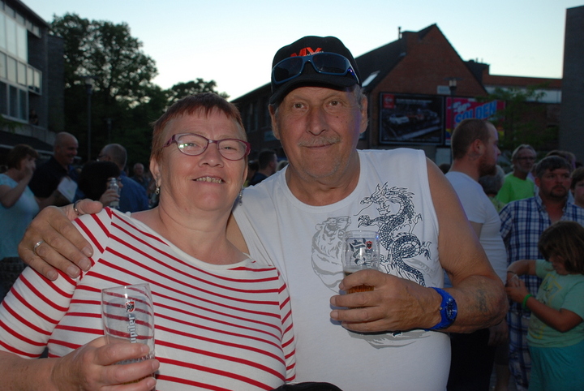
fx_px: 633
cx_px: 292
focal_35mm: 39
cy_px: 196
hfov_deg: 49.5
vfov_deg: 34.3
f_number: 5.6
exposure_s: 1/60
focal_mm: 26
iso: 320
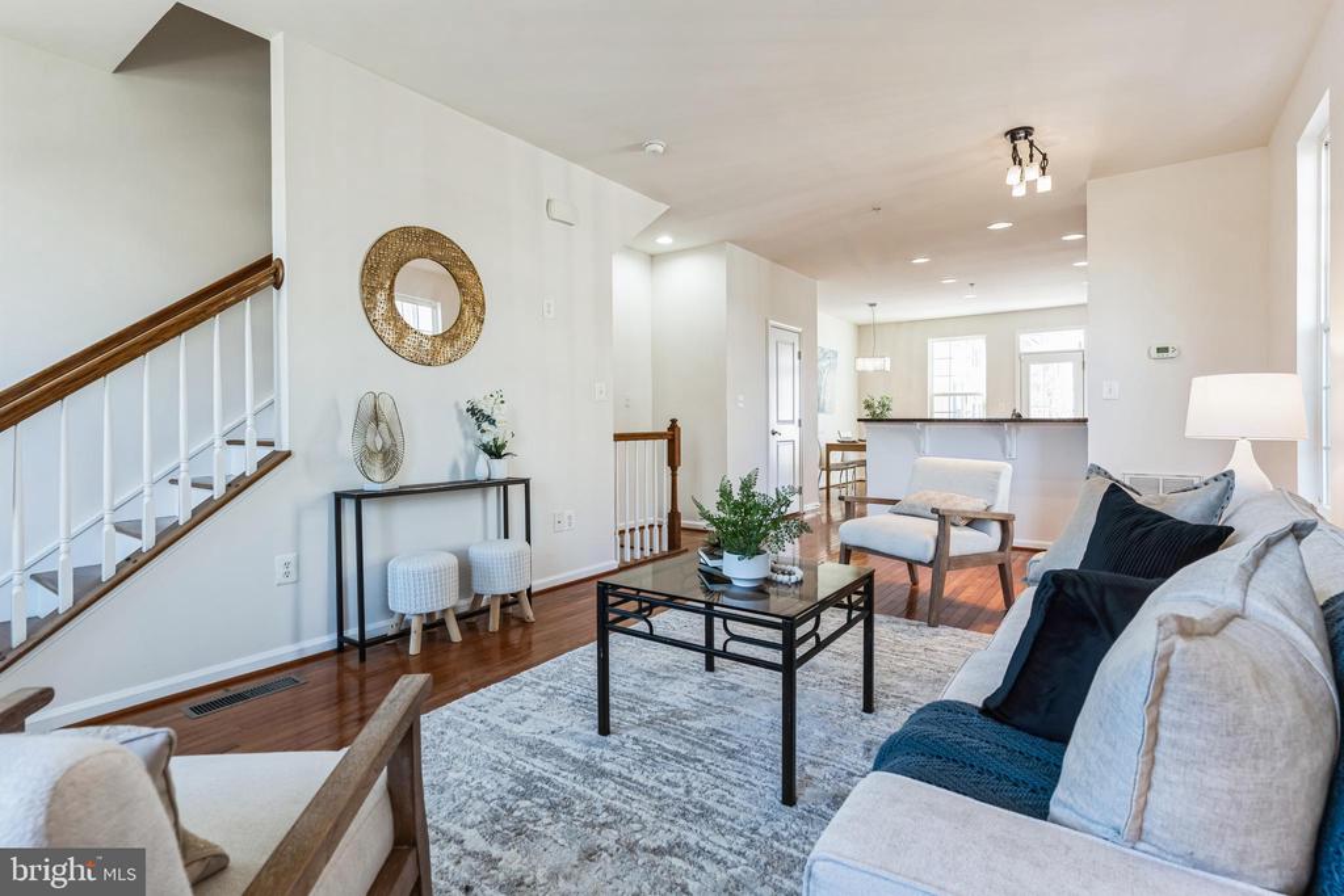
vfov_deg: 70.5
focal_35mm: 17
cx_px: 672
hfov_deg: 93.3
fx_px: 635
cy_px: 448
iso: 200
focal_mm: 17
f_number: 6.3
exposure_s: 1/20
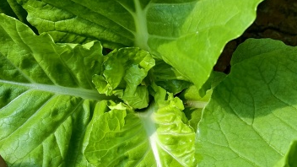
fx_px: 599
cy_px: 77
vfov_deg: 15.9
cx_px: 144
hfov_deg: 27.9
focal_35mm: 76
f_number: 1.88
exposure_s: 1/864
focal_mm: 5.56
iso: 97
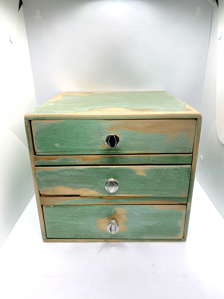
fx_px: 224
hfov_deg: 53.1
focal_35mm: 26
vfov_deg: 67.3
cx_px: 112
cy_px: 150
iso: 32
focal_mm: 4.25
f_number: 1.8
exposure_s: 1/158
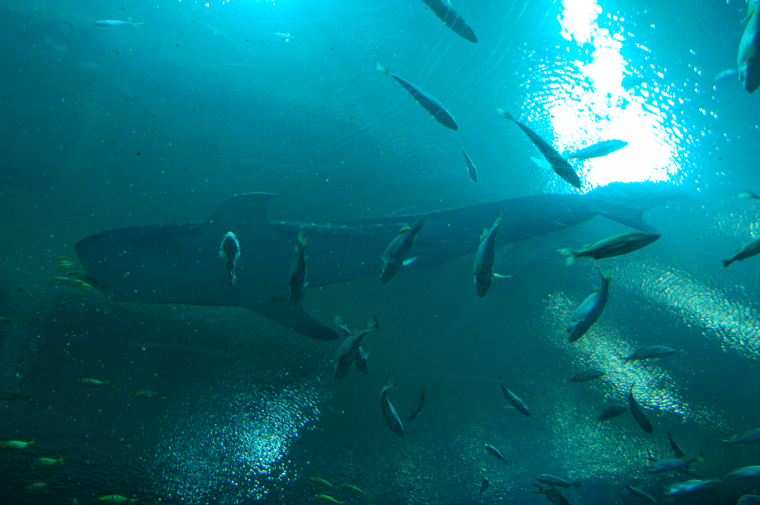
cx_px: 380
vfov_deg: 39.9
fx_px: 696
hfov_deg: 57.3
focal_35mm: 33
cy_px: 252
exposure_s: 1/40
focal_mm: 22
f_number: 3.8
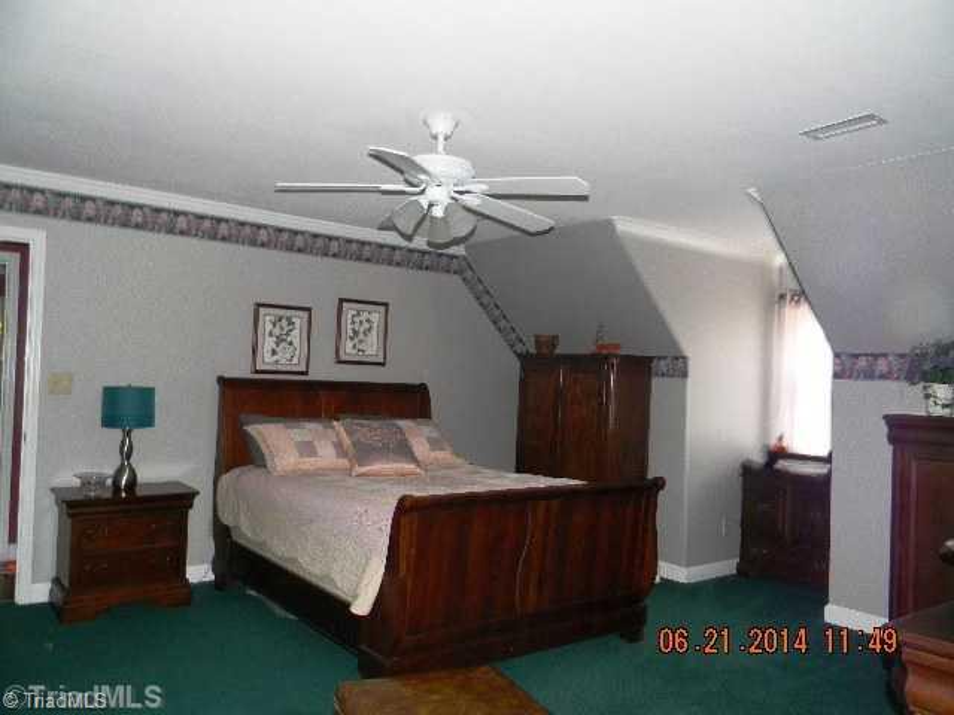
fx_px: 772
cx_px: 477
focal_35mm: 28
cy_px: 358
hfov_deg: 63.4
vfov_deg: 49.7
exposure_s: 1/26
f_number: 3.5
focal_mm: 5
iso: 292
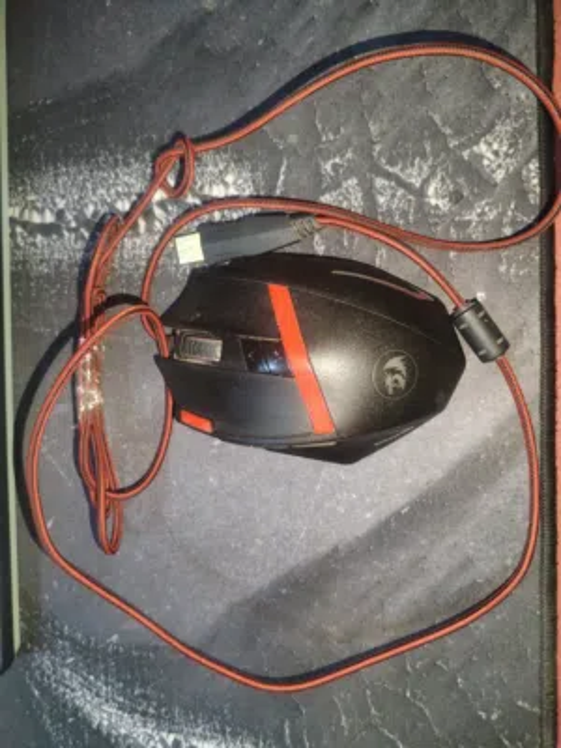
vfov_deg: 61.7
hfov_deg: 48.2
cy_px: 374
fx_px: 627
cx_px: 280
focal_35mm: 29
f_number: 1.8
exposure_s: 1/25
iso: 1531
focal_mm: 4.75
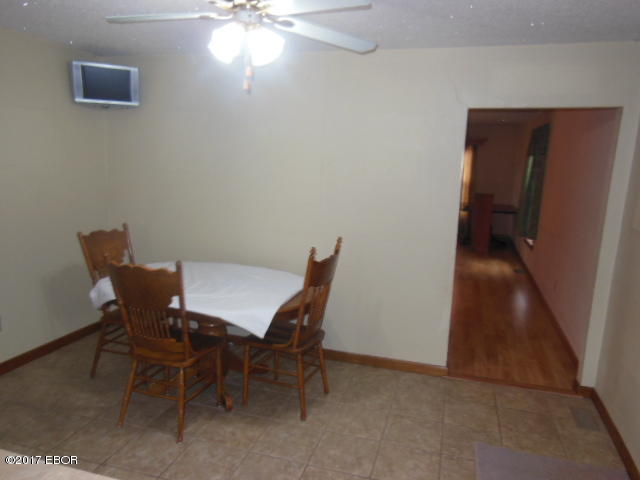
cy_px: 240
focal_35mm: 25
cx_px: 320
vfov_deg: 54.9
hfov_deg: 69.4
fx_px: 462
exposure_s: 1/25
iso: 200
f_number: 3.5
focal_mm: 4.5
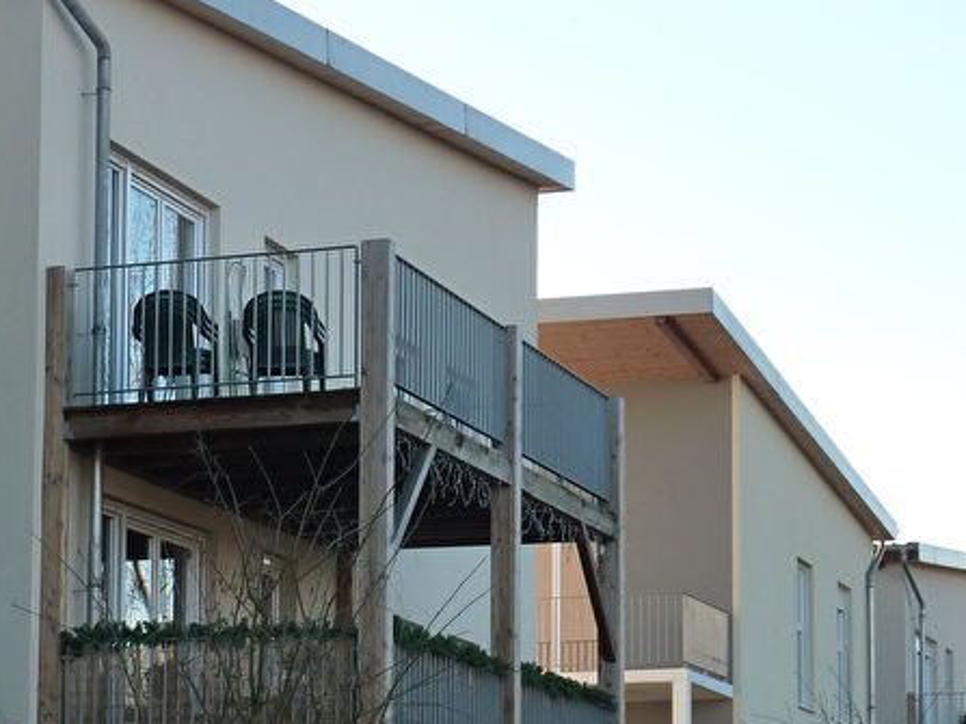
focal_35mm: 110
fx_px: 3069
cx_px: 249
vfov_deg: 13.3
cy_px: 674
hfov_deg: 17.8
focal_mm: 7.9
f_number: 4
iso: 125
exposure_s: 1/125
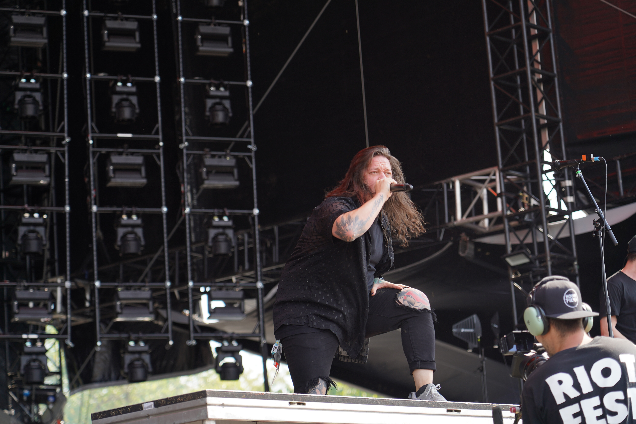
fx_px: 1855
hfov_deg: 19.5
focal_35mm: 105
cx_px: 318
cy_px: 212
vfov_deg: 13.0
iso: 100
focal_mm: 105
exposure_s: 1/160
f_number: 4.5
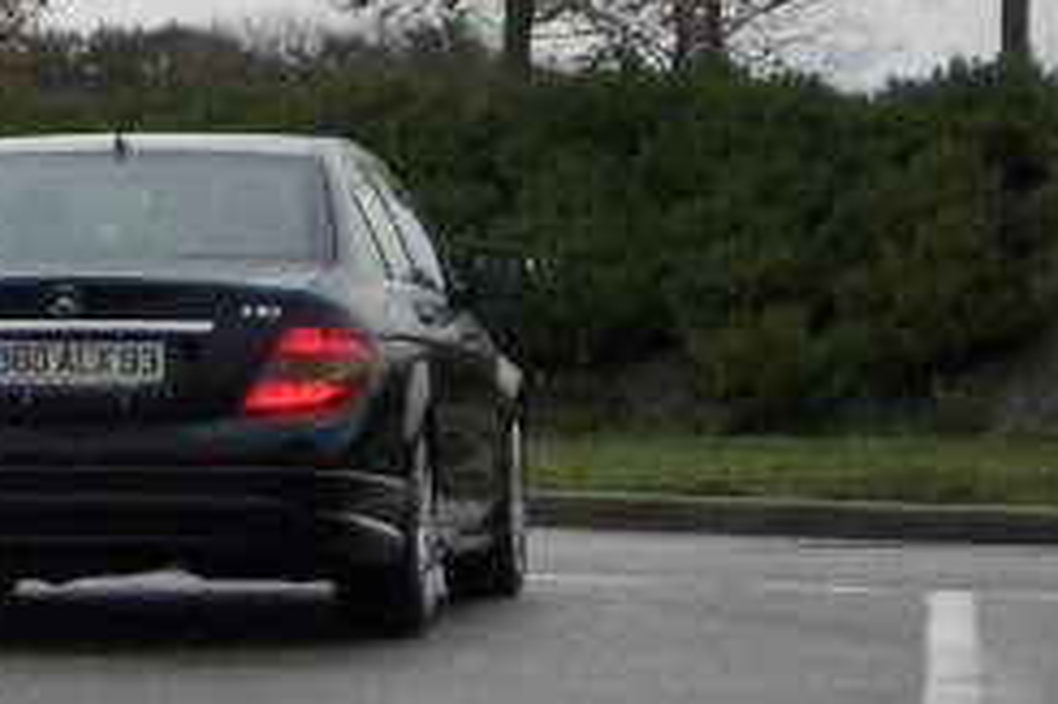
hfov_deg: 5.7
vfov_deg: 3.8
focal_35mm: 357
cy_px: 311
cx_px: -514
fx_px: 10484
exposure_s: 1/100
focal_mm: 17.4
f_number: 4.8
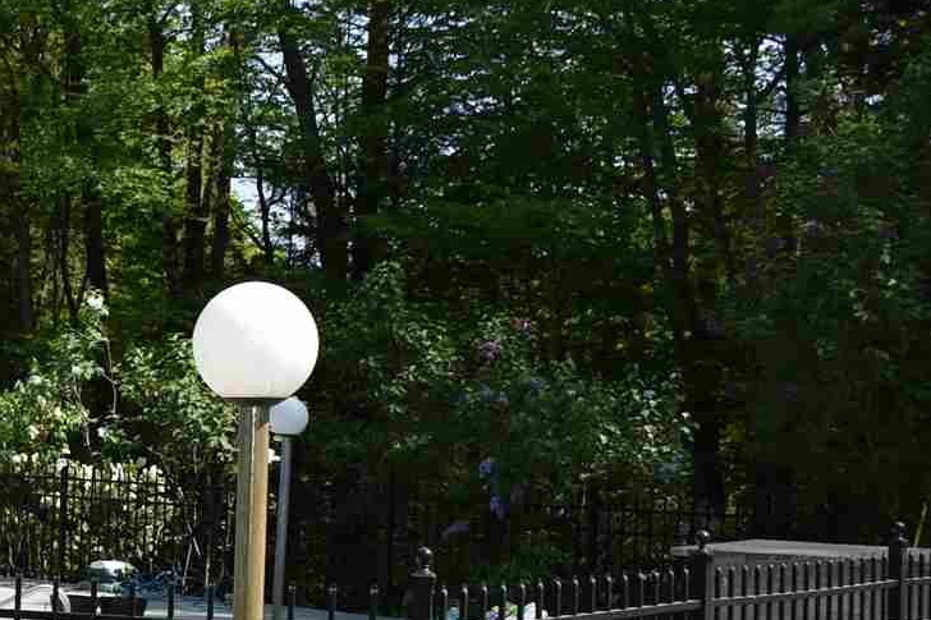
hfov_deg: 23.0
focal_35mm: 76
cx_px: -349
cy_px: 415
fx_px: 1965
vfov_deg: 17.9
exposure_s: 1/250
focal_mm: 18
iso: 100
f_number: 7.1
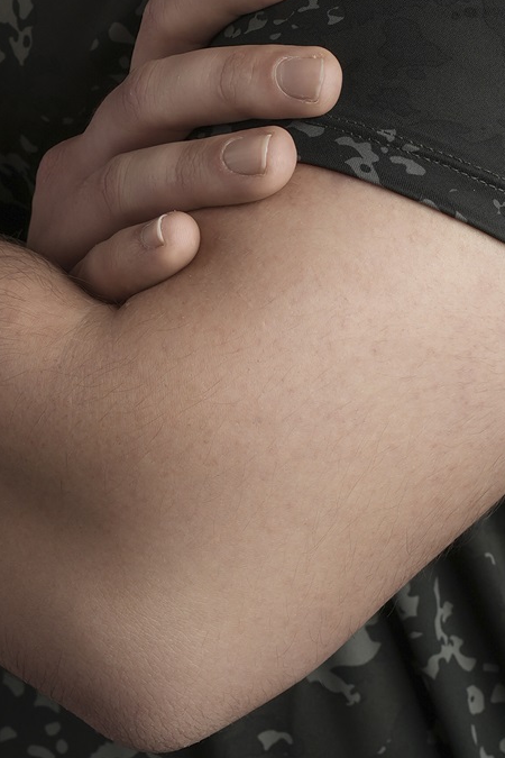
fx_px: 4629
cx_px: 108
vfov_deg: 9.0
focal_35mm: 220
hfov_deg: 6.2
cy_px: -492
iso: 125
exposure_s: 1/125
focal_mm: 55
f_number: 6.3
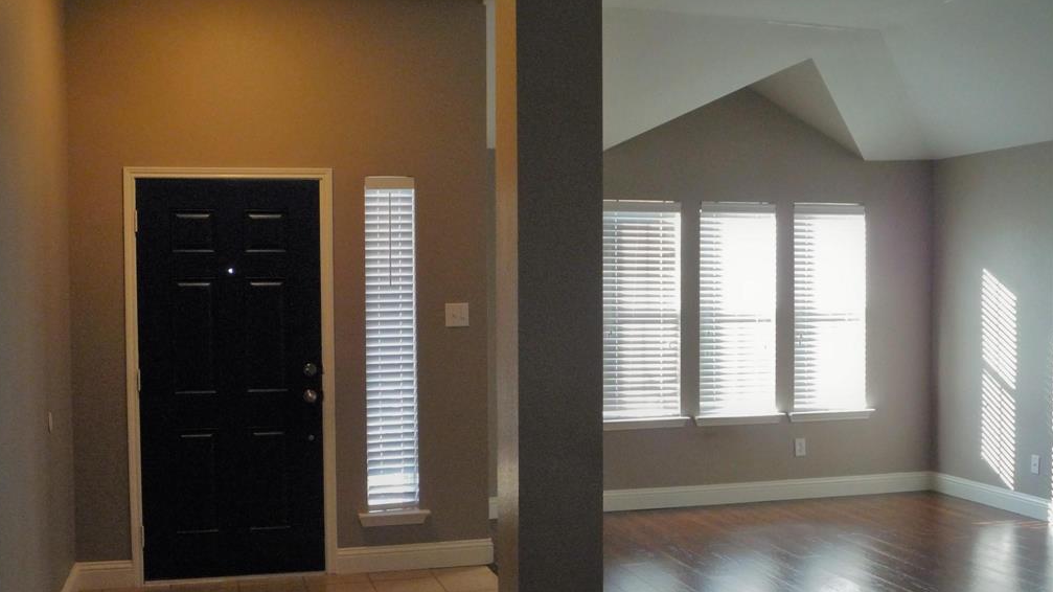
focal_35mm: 41
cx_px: 520
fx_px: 1145
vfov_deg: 29.0
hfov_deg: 49.4
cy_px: 342
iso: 400
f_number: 4
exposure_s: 1/30
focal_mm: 6.5
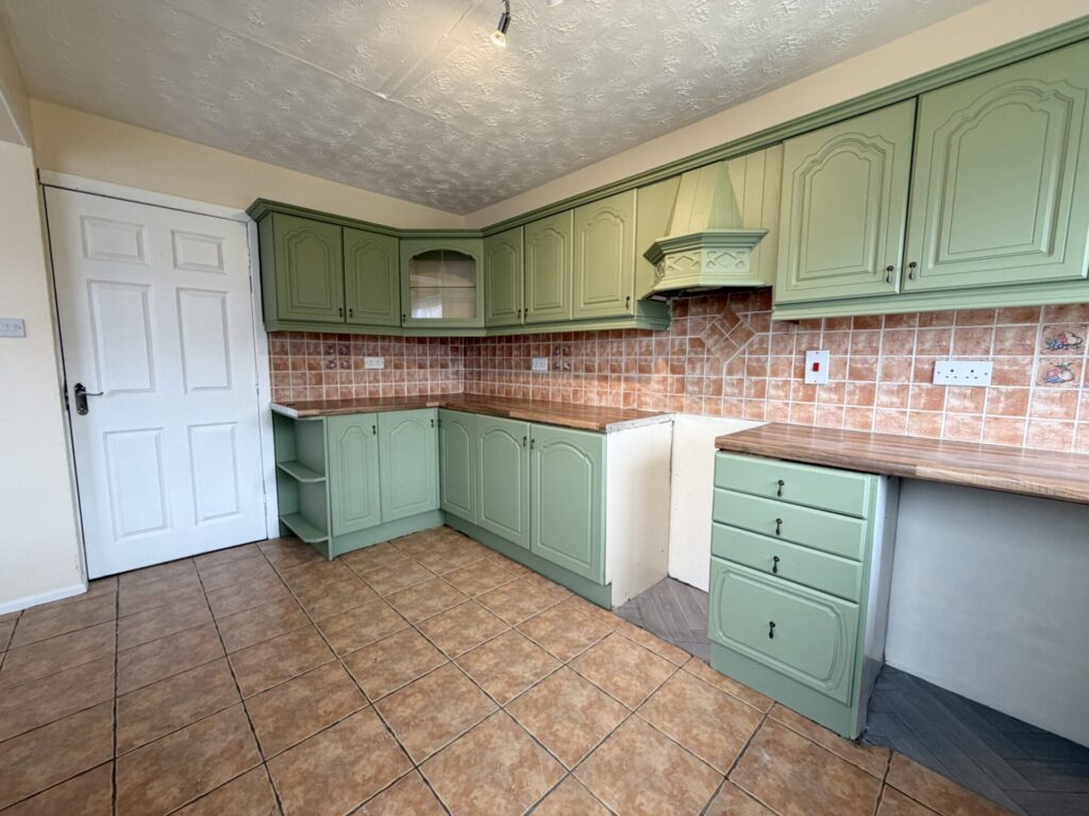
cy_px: 408
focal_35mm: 14
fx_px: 440
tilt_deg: -7.1
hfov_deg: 102.1
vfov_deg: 85.7
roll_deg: -0.3
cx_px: 544
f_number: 2.2
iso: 160
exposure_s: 1/100
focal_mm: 2.22
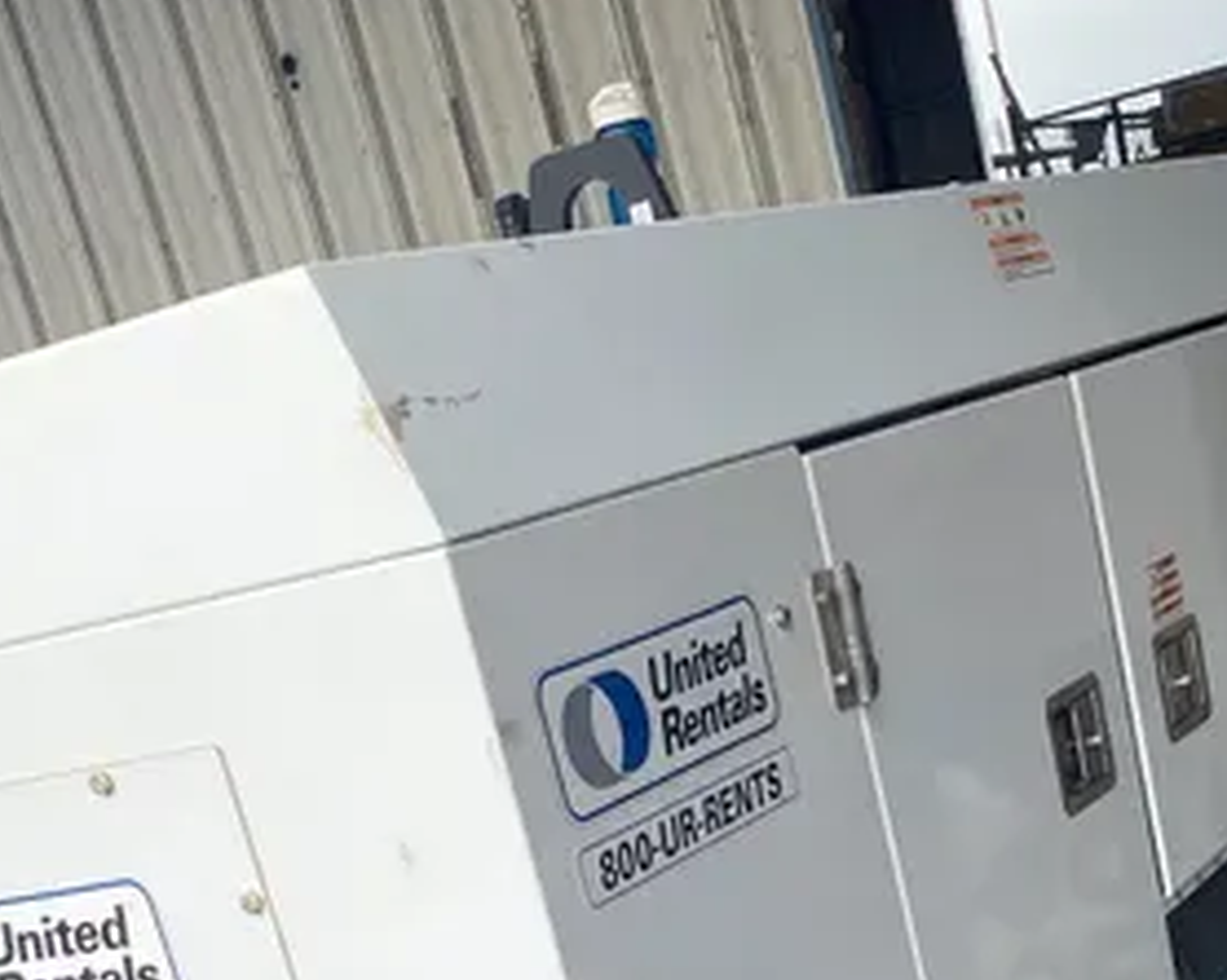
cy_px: 1243
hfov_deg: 28.1
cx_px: 825
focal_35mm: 67
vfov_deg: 20.9
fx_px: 2431
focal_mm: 4.25
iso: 32
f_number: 1.8
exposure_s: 1/990
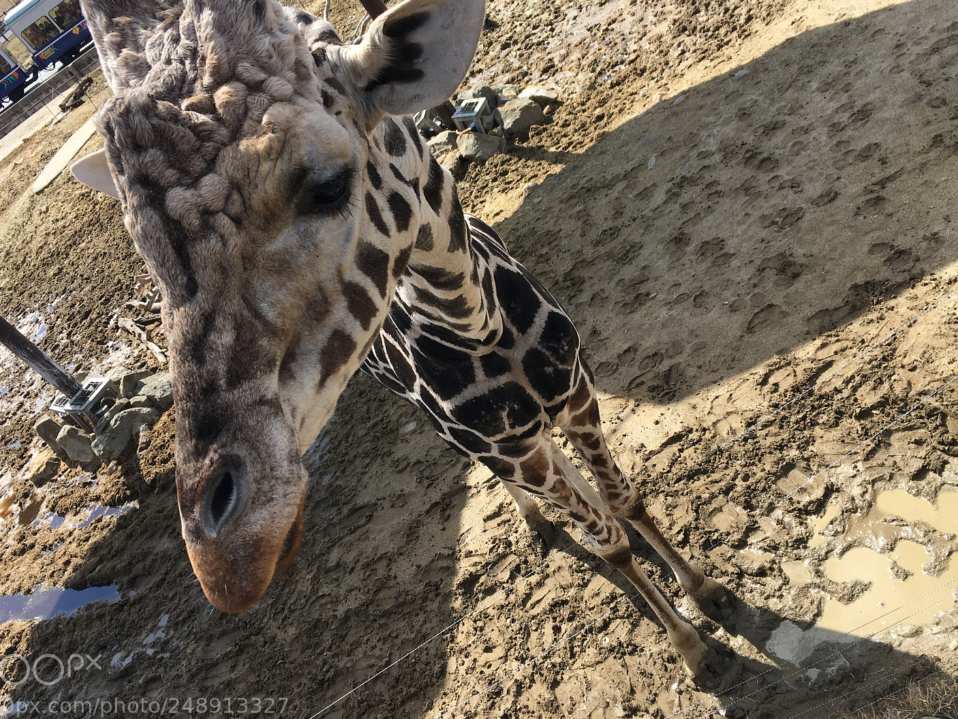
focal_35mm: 33
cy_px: 350
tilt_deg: -31.8
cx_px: 478
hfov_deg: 55.3
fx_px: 913
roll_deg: +37.5
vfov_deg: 43.0
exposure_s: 1/1068
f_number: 2.2
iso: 25
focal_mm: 4.15
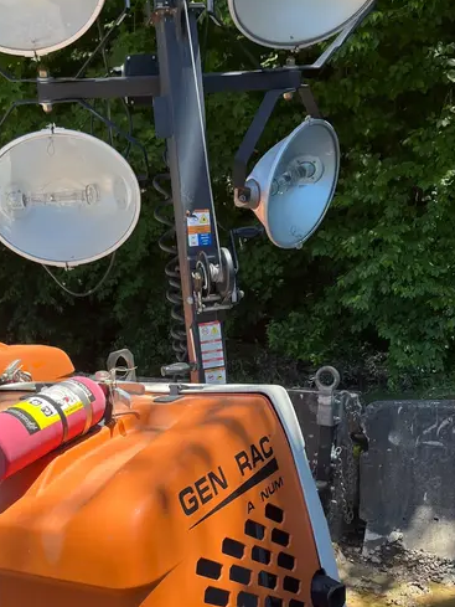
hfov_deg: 36.7
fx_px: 683
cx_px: 188
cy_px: 408
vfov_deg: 47.0
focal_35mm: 39
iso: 50
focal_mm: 5.1
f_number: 1.6
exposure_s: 1/983
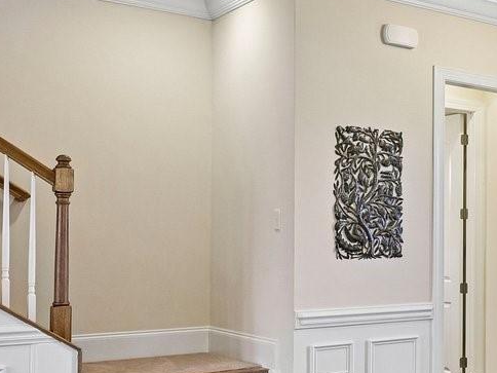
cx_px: 713
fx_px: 818
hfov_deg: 26.3
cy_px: 241
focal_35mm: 57
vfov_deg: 25.6
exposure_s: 1/13
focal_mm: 14
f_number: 8
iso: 400
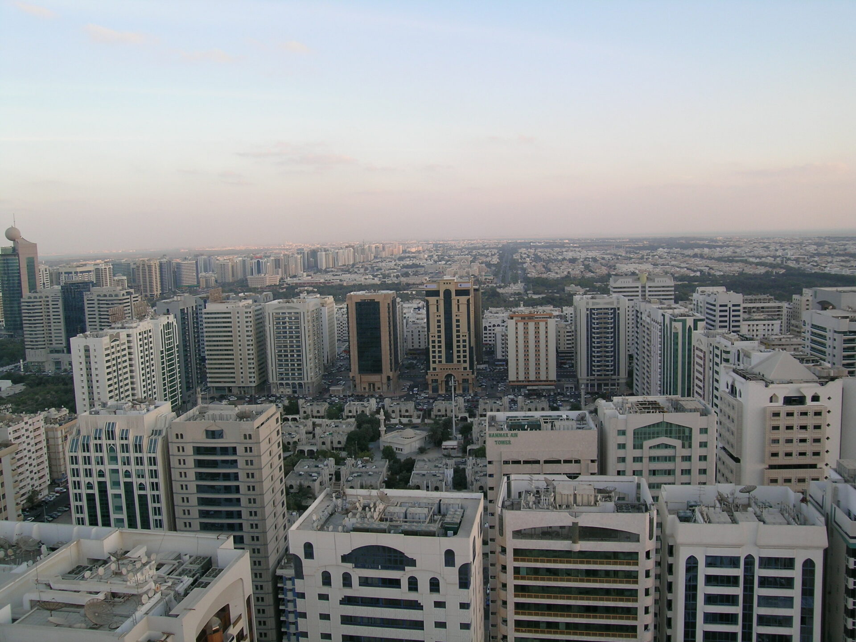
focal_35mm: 28
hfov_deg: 63.4
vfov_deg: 49.7
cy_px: 321
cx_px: 428
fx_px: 692
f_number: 4.4
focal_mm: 5.8
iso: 50
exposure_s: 1/118
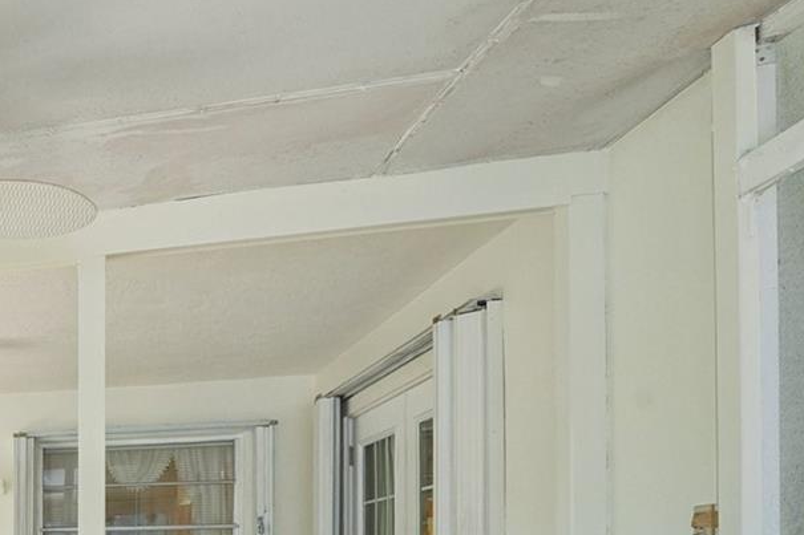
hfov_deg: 35.6
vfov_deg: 32.6
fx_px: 826
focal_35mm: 37
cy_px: 552
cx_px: -235
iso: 200
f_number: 8
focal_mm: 14
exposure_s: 1/25
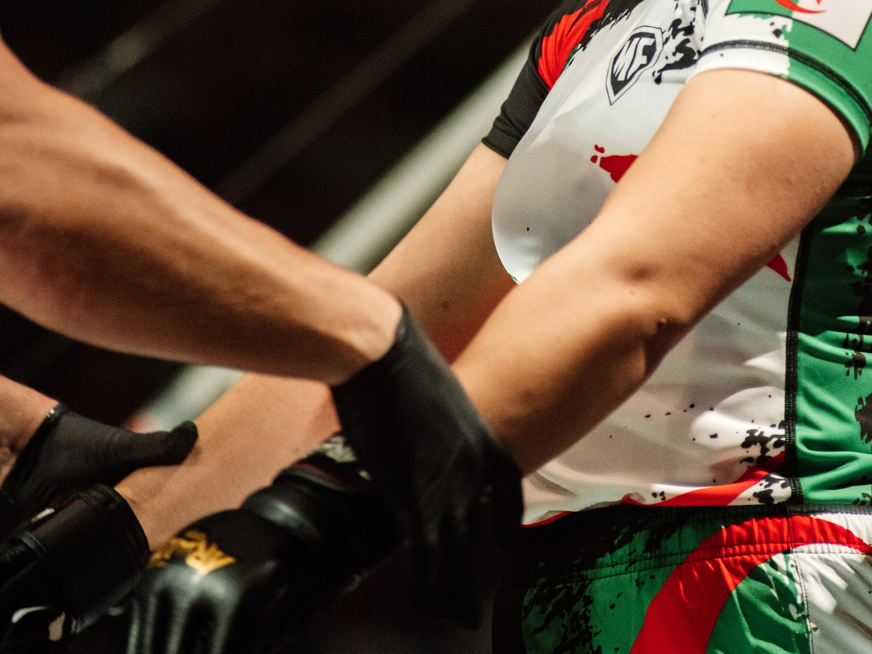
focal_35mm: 317
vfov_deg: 4.7
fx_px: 7984
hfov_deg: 6.3
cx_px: 496
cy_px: 4
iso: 2000
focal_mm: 185
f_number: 4
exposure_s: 1/500
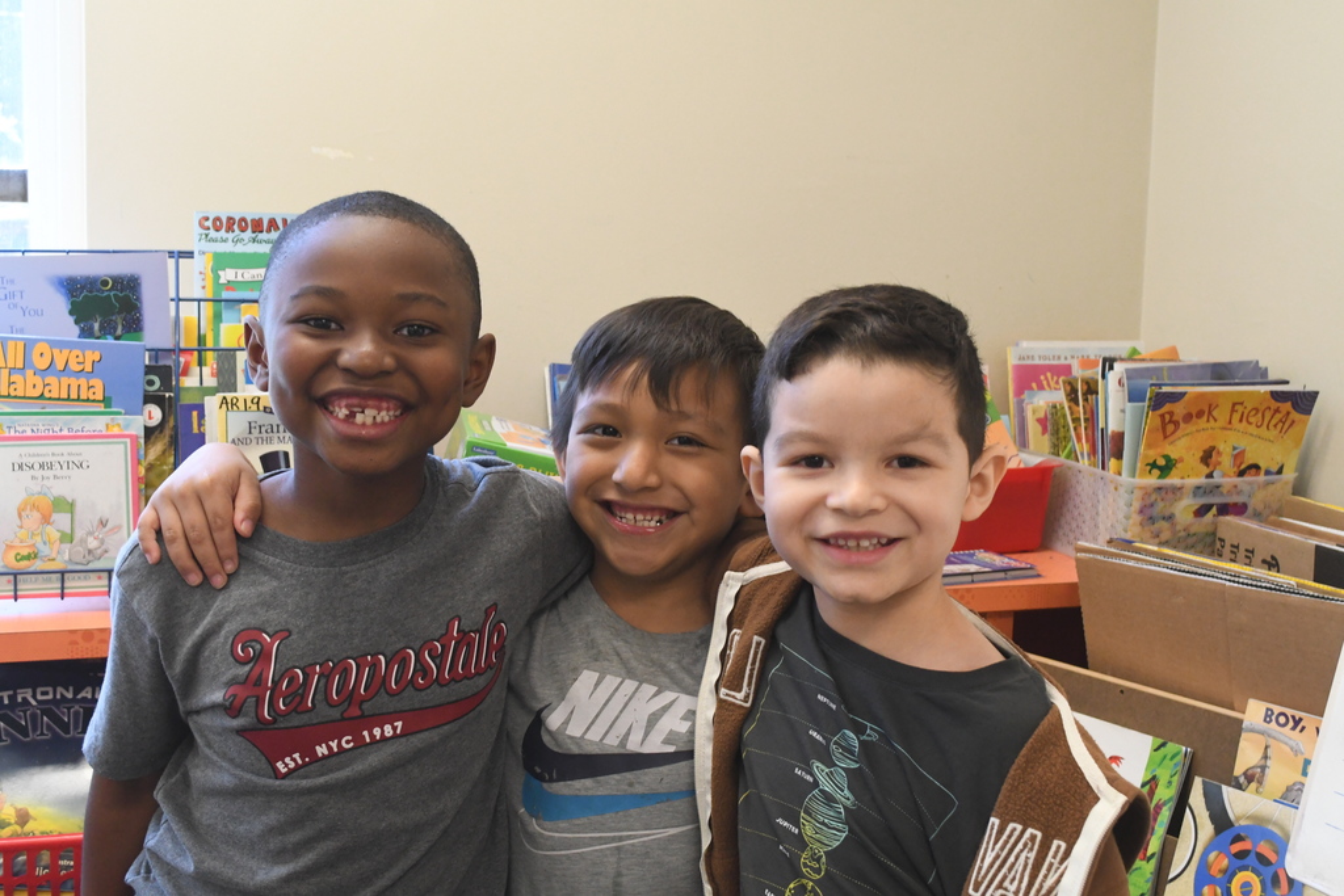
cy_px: 448
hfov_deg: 43.6
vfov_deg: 29.9
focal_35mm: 45
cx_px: 672
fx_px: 1680
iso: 3200
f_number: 6.3
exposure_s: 1/100
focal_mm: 30
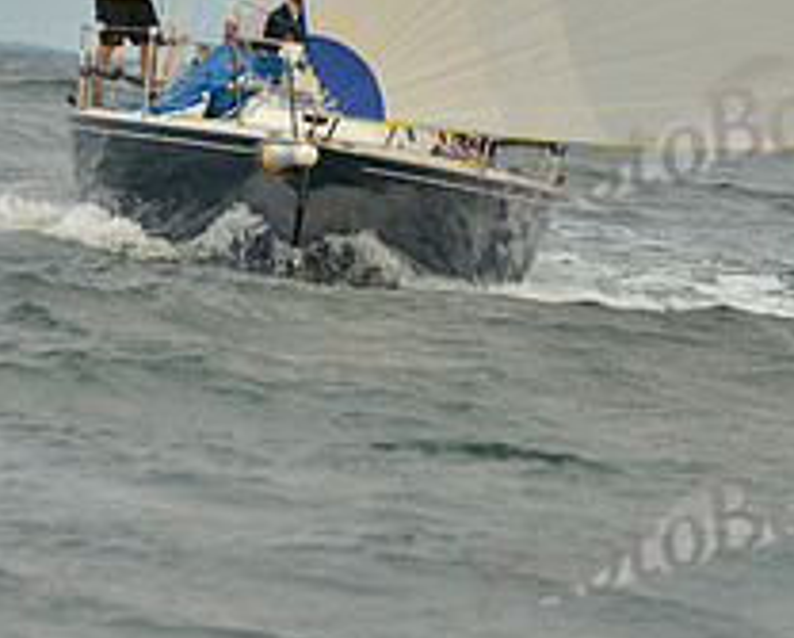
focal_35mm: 431
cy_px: -10
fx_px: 10142
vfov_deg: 3.6
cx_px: 271
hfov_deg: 4.5
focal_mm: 165
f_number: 6.3
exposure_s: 1/500
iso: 800
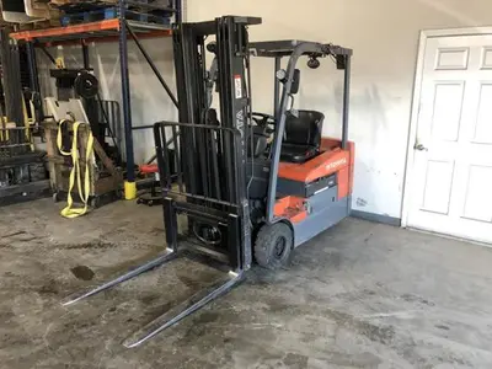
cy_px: 184
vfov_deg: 49.7
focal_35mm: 28
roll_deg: +0.0
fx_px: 398
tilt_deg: -14.7
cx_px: 246
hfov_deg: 63.4
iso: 40
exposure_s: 1/17
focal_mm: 4
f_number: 1.8
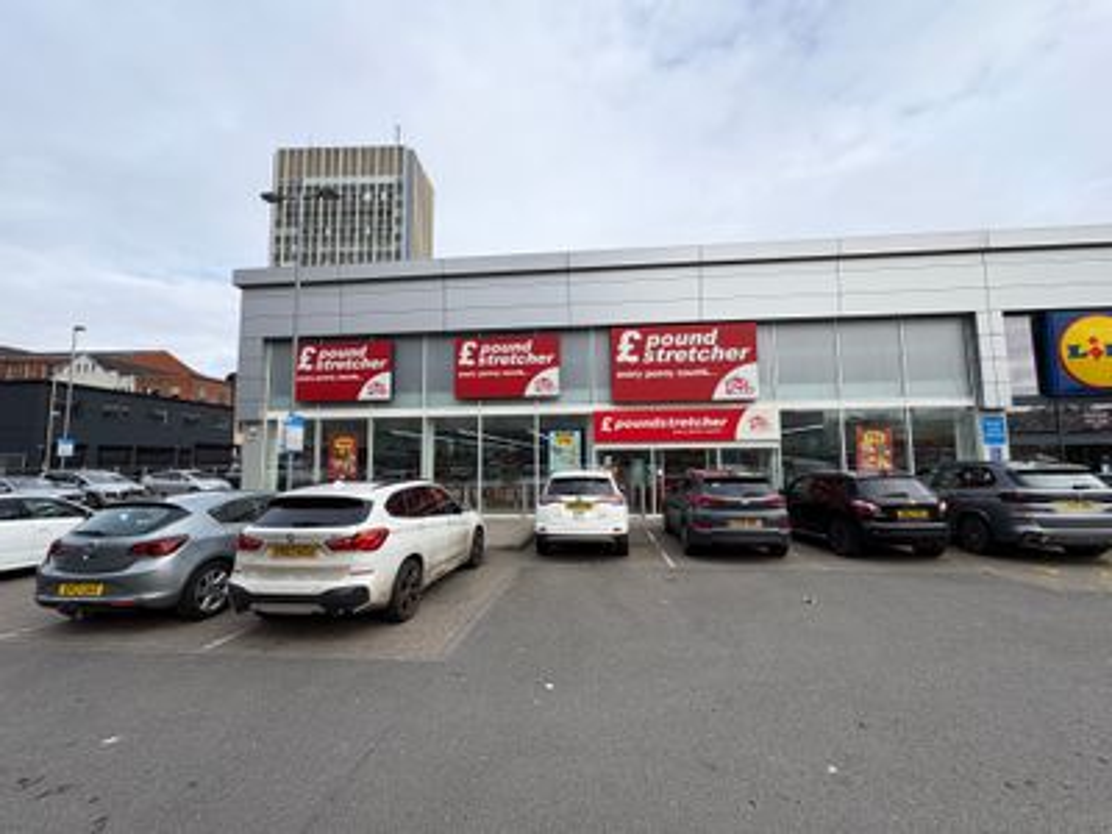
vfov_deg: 85.7
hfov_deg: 102.1
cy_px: 417
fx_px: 450
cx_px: 556
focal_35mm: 14
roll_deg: +0.7
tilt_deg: +6.2
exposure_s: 1/693
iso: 40
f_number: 2.2
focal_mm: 2.22
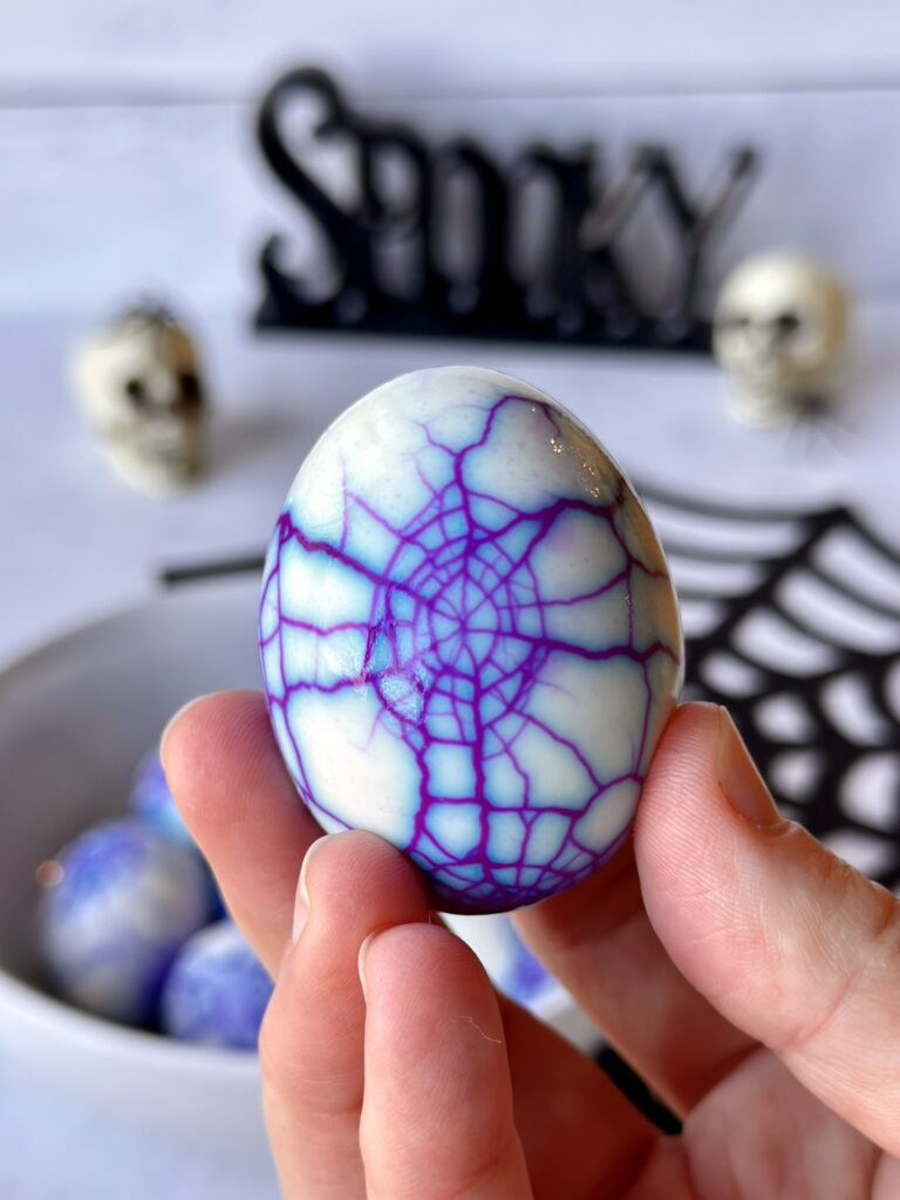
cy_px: 600
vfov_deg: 39.7
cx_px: 450
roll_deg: -2.7
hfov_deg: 30.3
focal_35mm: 48
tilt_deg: -33.3
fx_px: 1664
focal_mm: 6.86
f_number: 1.78
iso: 100
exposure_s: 1/120
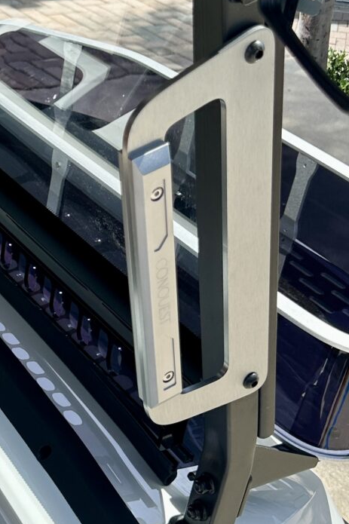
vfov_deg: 29.2
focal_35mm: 69
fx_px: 1004
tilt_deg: -26.7
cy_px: 219
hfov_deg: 18.5
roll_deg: -8.6
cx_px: -85
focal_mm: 6.86
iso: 80
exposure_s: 1/2469
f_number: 1.78
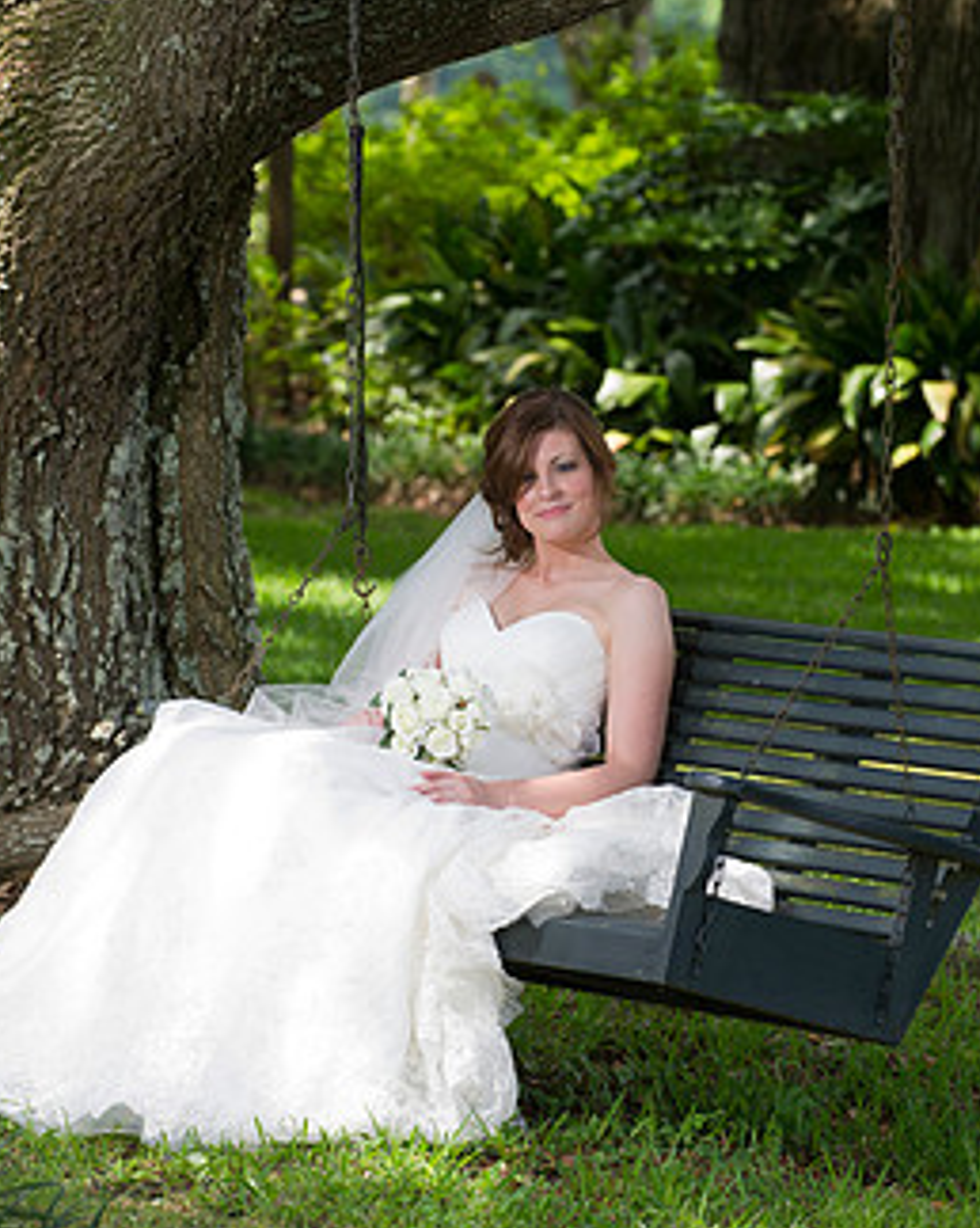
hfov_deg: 7.0
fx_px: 8056
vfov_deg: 8.7
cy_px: 536
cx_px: 541
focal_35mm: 222
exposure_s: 1/250
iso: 500
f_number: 5.6
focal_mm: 170
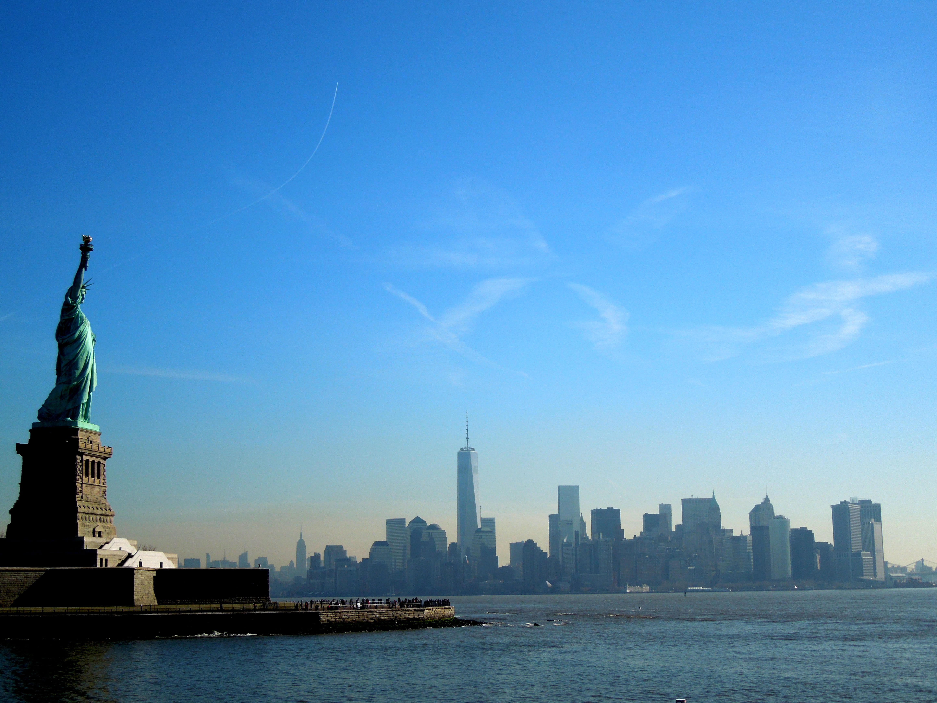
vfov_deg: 30.3
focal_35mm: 48
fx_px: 1299
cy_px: 352
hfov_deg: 39.7
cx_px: 468
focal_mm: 8.7
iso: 100
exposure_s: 1/500
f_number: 8
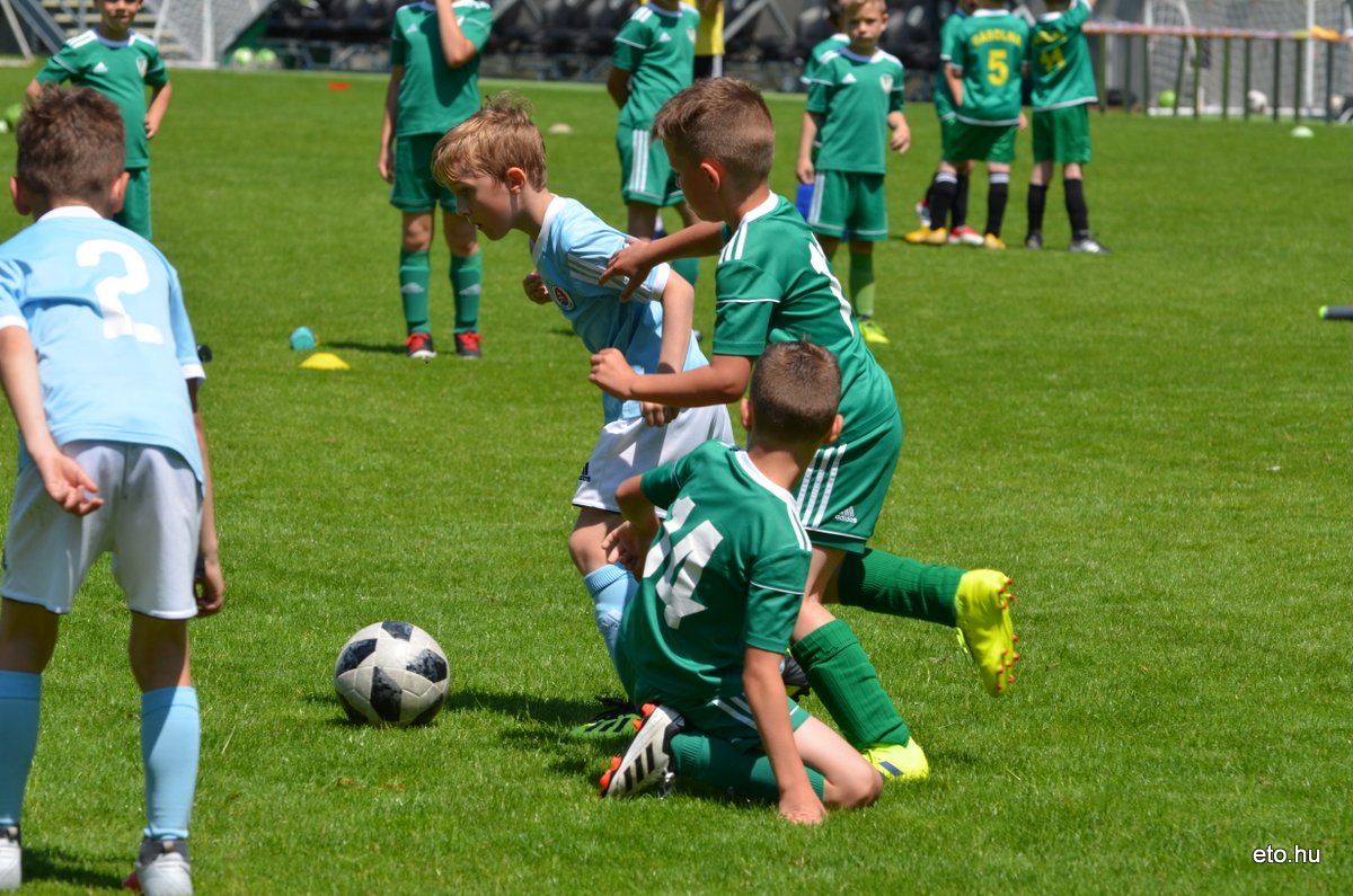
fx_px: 8158
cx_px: 676
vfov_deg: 6.3
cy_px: 448
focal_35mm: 218
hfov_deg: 9.5
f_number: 7.1
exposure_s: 1/800
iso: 200
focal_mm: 145
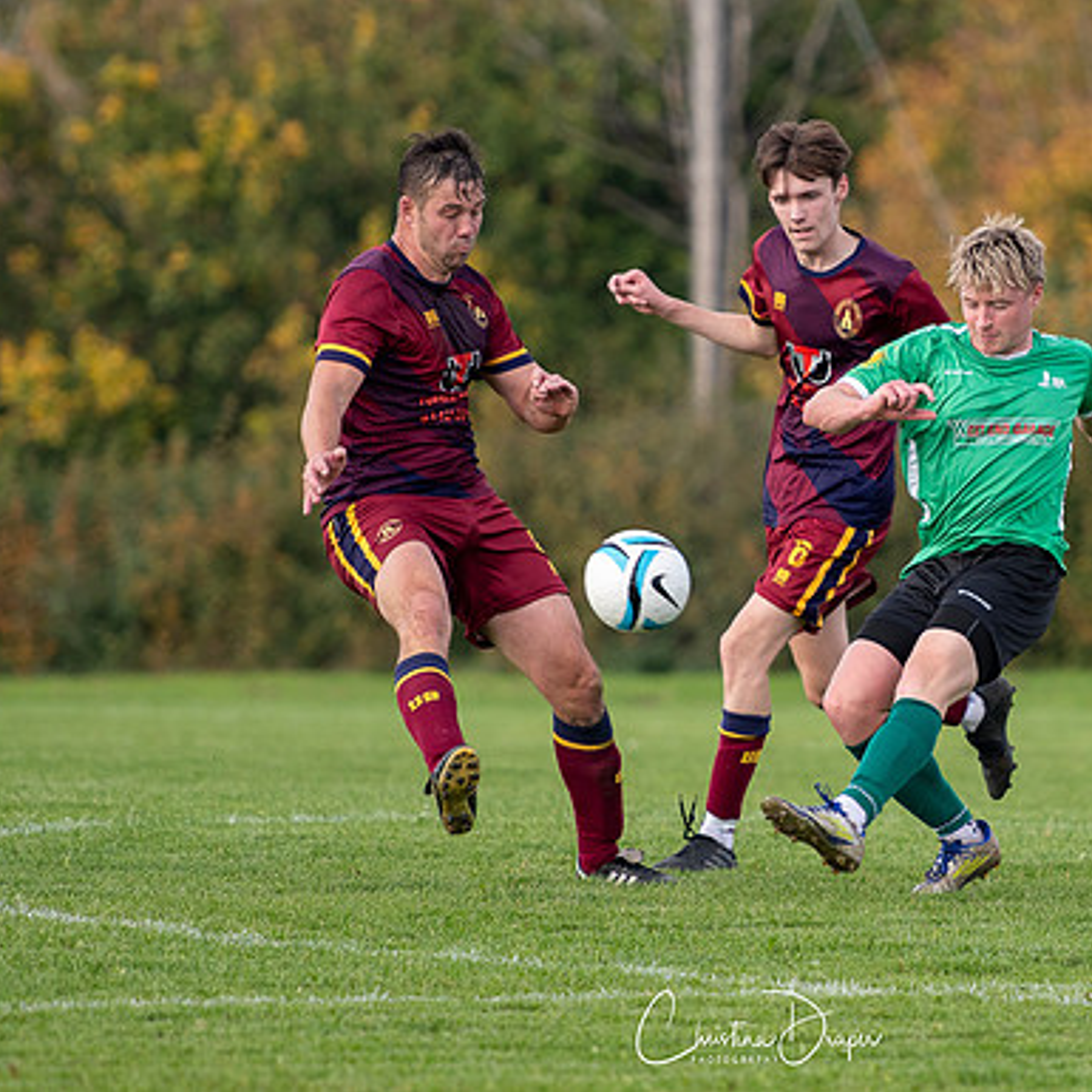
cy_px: 548
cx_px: 899
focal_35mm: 514
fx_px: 18345
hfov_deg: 3.4
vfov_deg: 3.4
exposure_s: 1/1600
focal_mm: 195
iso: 320
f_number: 2.8
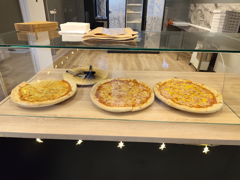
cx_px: 120
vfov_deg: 58.9
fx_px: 159
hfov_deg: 73.9
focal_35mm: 23
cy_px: 90
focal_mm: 6.19
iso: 320
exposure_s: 1/50
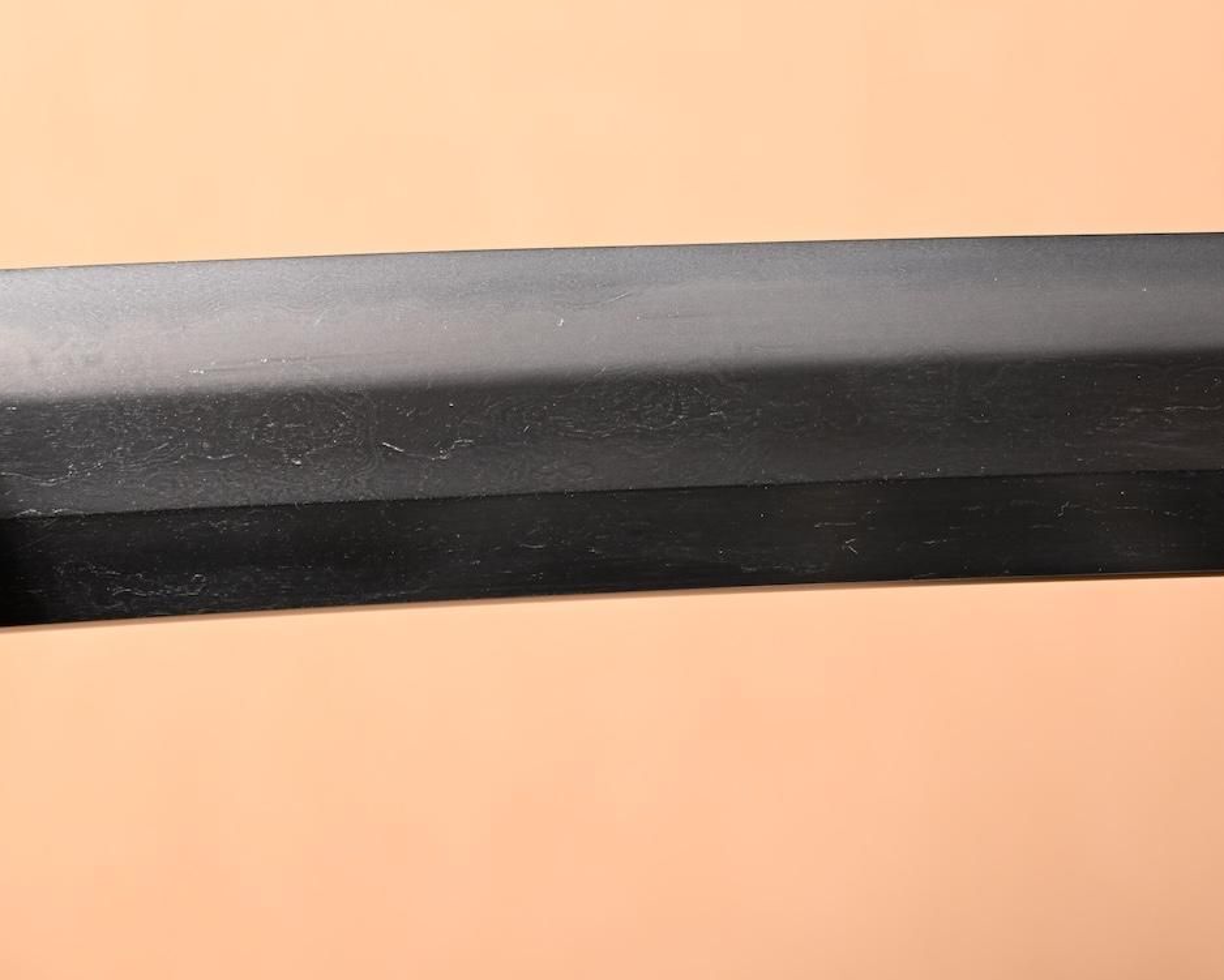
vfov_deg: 9.6
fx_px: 5860
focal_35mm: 162
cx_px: 736
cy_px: 388
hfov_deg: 11.9
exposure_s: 1/2
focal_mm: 77
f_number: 5.3
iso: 100
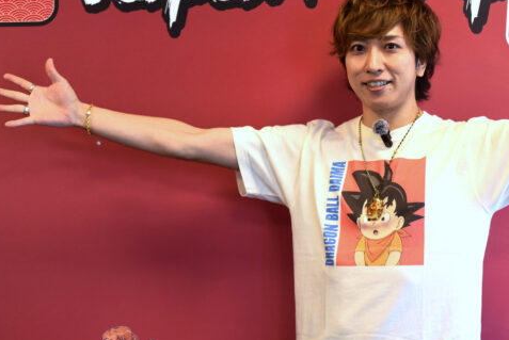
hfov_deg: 18.5
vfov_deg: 12.4
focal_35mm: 110
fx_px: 1557
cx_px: 354
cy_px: 76
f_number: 2.8
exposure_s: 1/125
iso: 1000
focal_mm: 70
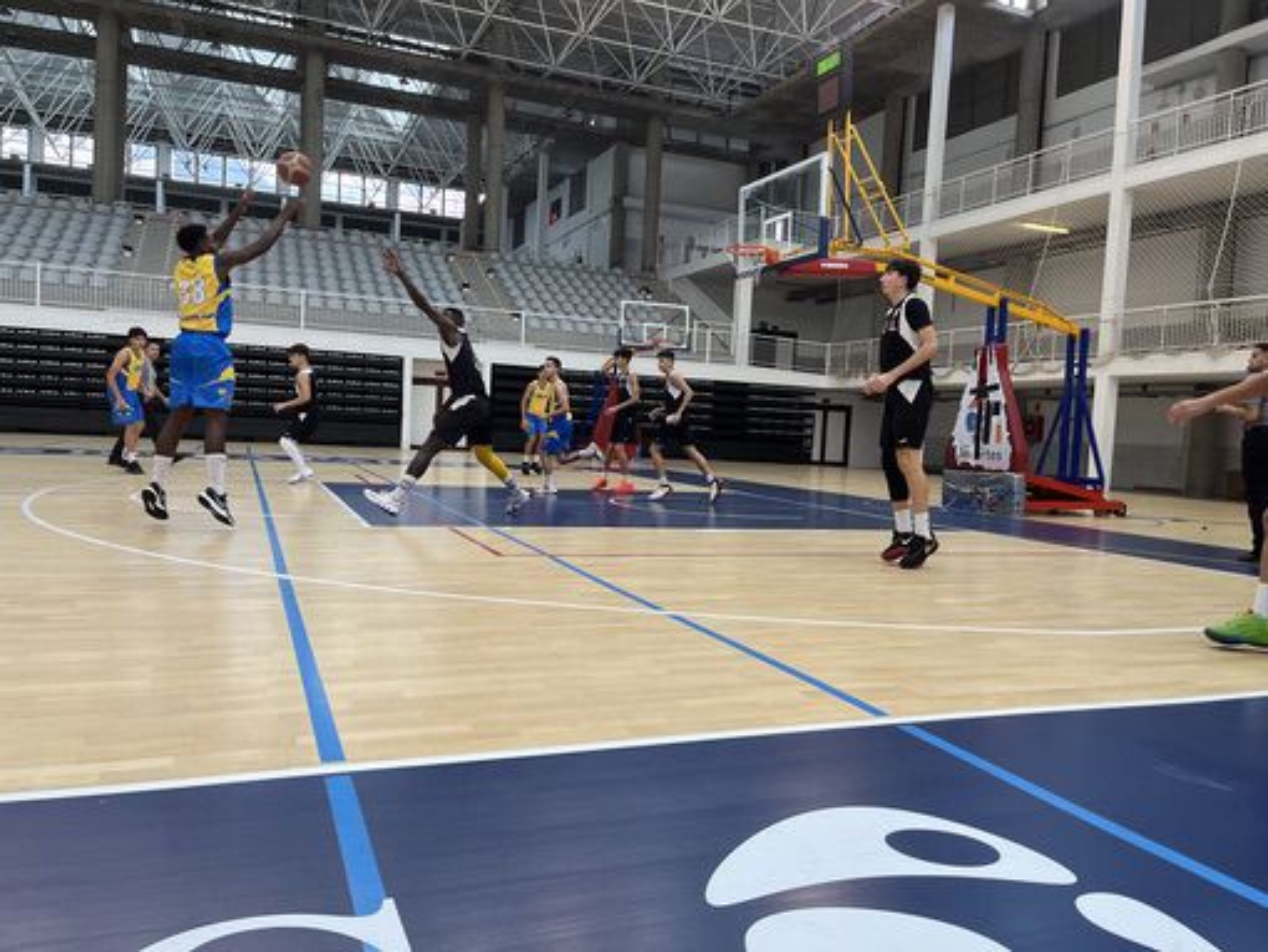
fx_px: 953
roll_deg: -1.5
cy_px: 476
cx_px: 634
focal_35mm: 26
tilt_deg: -4.2
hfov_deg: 67.3
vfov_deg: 53.1
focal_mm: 5.1
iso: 64
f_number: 1.6
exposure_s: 1/100
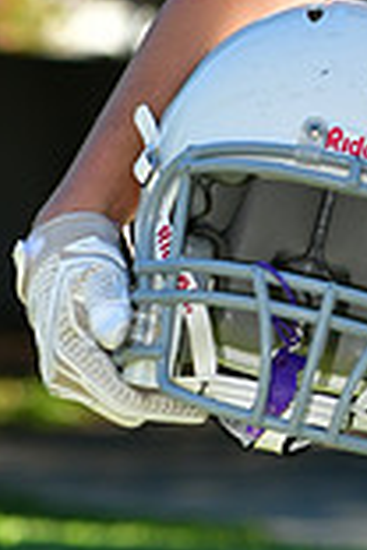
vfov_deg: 3.7
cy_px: -441
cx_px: 648
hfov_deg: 2.5
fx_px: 8364
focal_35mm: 547
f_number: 4.5
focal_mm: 98
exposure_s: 1/1000
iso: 400
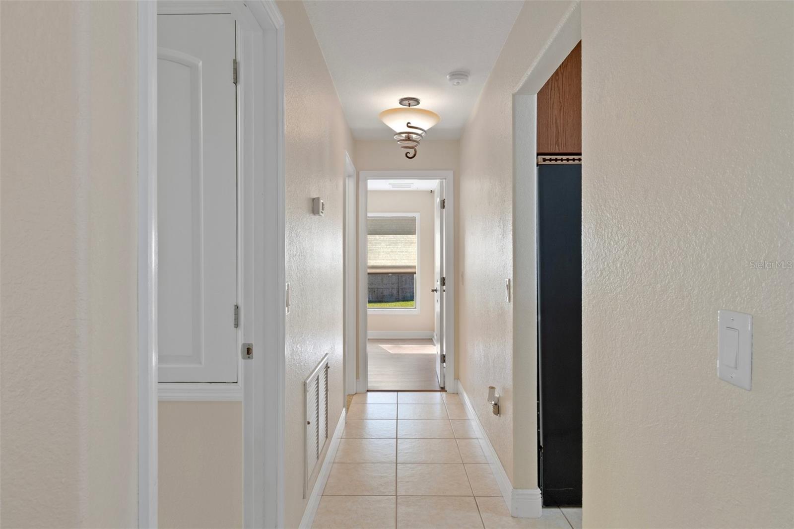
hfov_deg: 81.2
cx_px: 397
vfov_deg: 59.5
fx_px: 463
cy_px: 264
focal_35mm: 21
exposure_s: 1/1.67
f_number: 8
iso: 320
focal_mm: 14
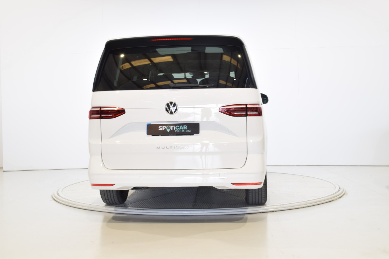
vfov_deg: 28.9
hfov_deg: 42.3
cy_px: 130
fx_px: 502
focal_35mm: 46
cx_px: 194
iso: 100
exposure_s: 1/2
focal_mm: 31
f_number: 14
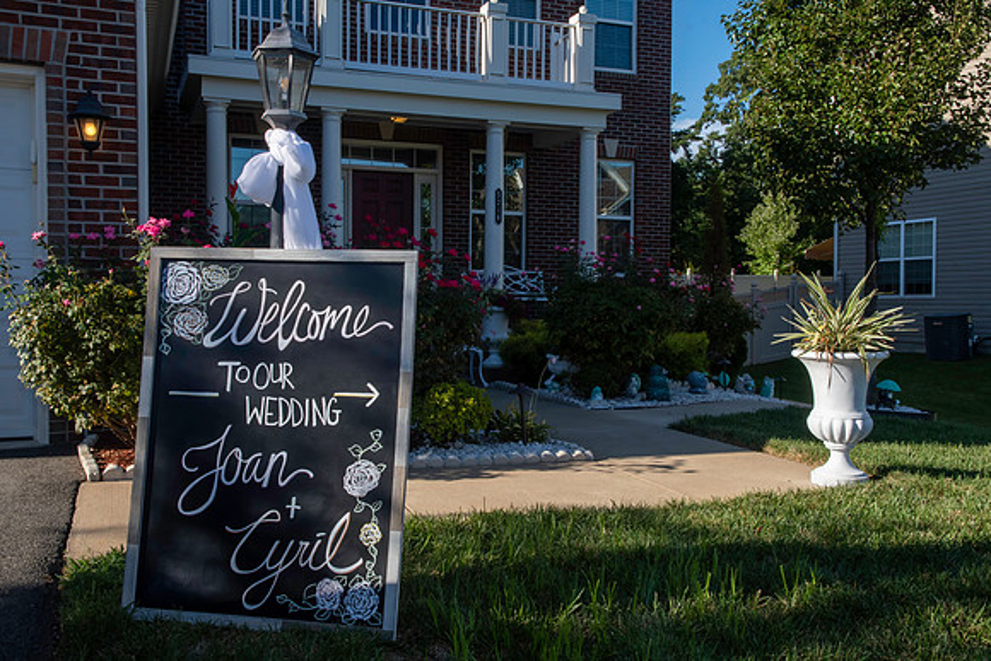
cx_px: 486
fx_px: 943
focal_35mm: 34
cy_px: 330
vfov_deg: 38.6
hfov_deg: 55.4
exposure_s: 1/250
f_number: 16
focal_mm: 22
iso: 400
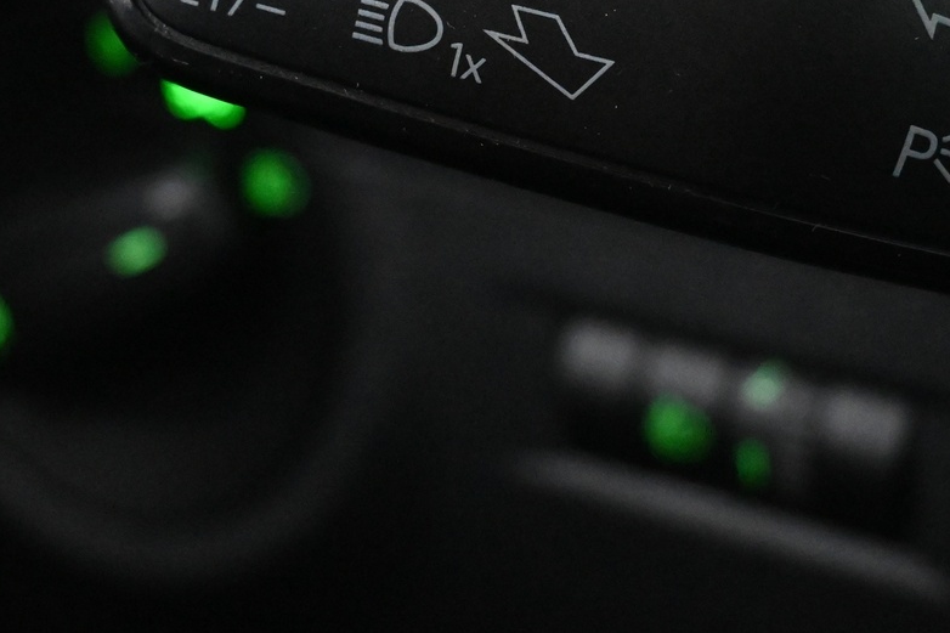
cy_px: -12
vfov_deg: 15.4
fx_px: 2295
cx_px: 575
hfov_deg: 23.3
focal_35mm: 87
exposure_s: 1/50
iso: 8000
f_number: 4.5
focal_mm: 28
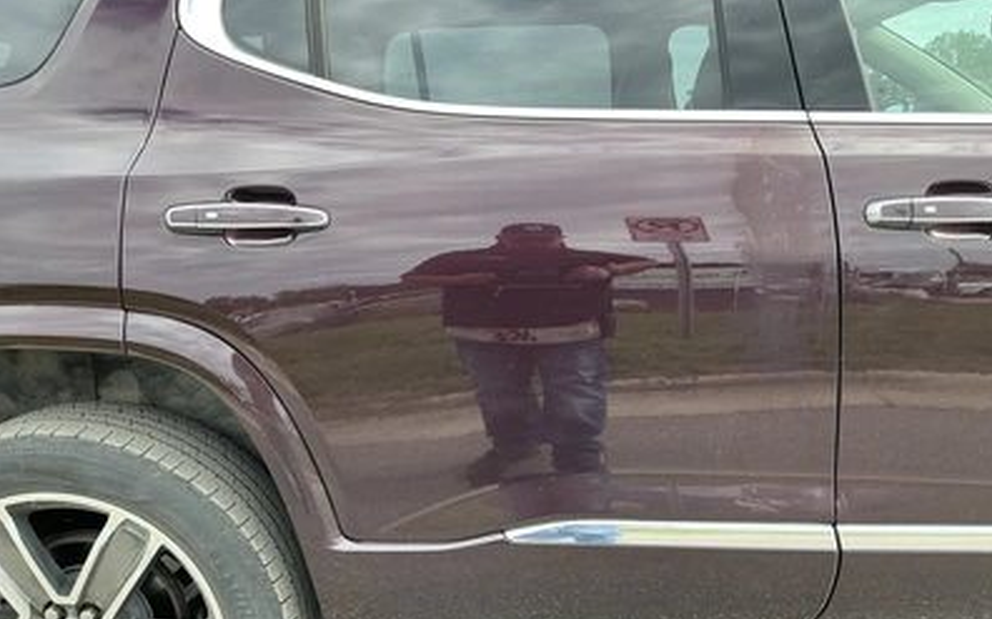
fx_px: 811
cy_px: 368
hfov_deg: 62.9
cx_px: 499
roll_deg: +2.0
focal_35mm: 30
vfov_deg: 41.6
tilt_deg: -12.6
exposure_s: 1/200
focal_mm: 3
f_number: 1.8
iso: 20
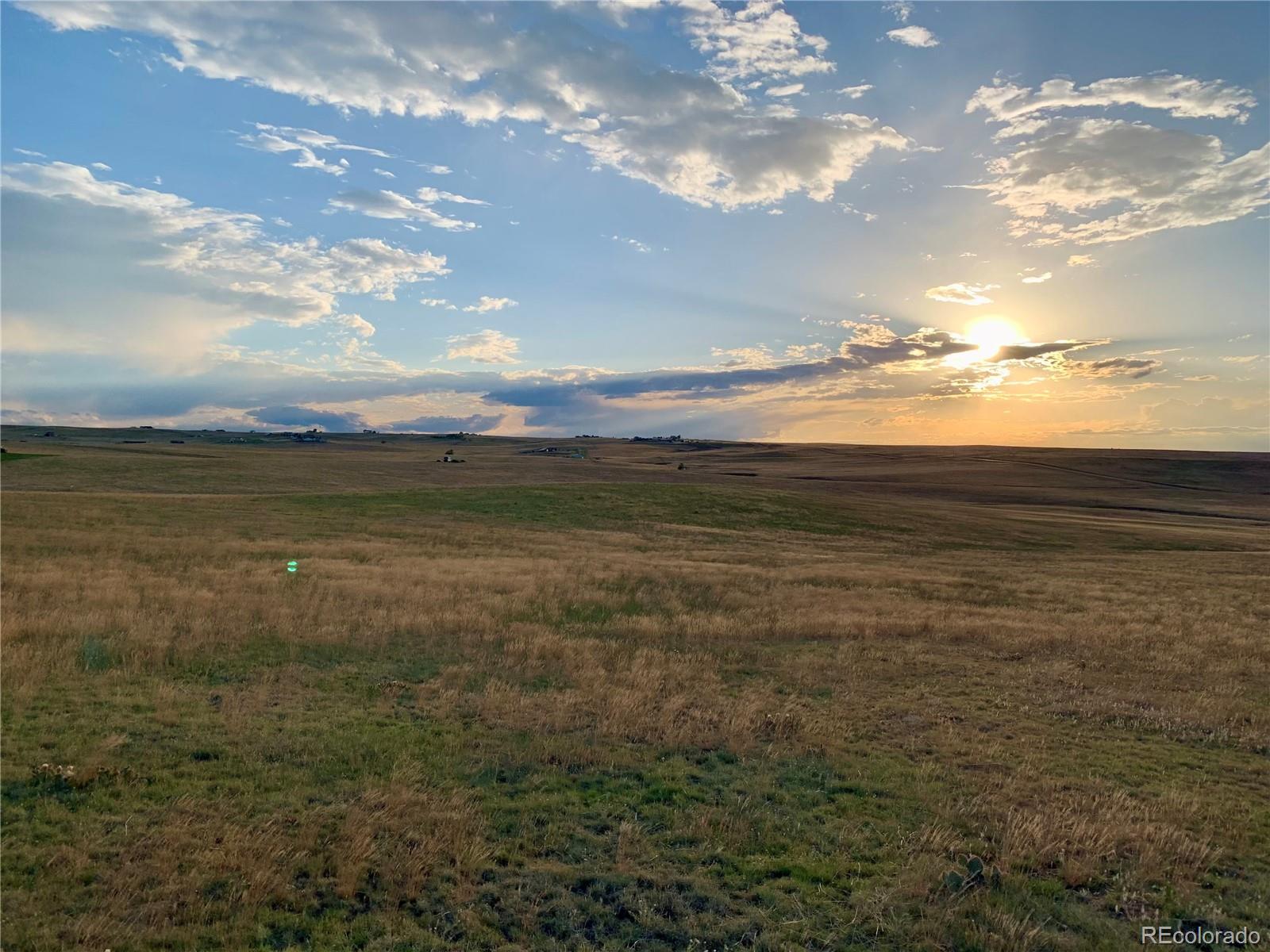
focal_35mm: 26
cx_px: 635
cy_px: 476
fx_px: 954
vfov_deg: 53.1
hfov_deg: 67.3
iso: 25
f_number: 1.8
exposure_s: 1/2915
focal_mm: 4.25
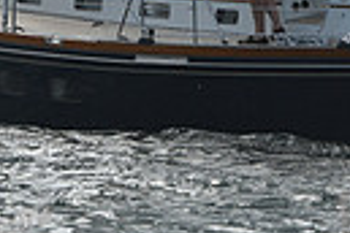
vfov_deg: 2.2
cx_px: 195
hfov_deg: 3.3
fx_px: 6115
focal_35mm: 629
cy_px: -202
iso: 320
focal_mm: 140
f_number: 10
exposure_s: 1/1250
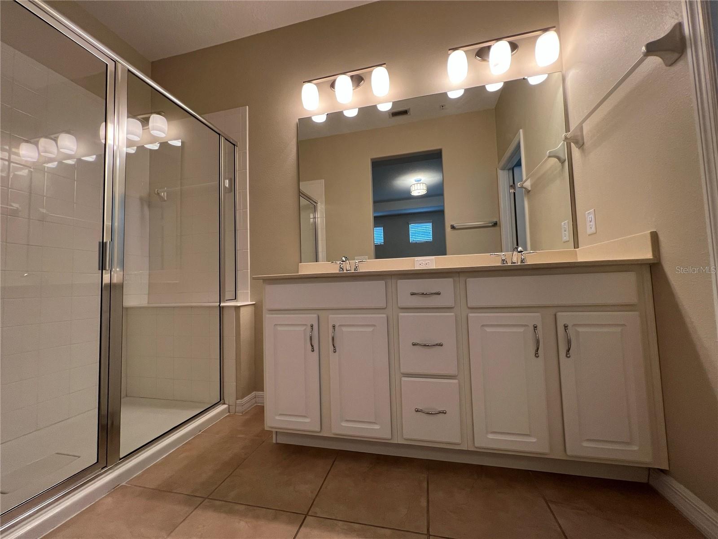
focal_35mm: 13
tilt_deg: +2.0
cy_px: 270
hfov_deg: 106.2
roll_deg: +2.2
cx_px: 359
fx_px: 270
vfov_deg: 89.9
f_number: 1.8
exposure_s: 1/60
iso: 160
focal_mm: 1.57
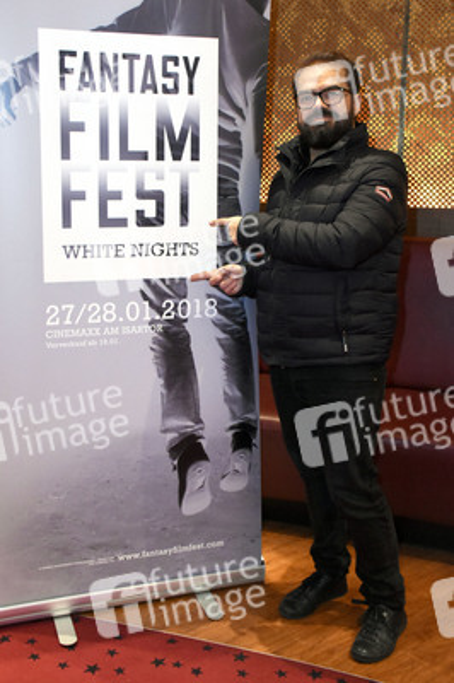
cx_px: 227
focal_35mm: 36
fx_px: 682
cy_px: 342
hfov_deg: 36.8
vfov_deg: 53.2
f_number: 6.3
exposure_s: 1/60
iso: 4000
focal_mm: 24
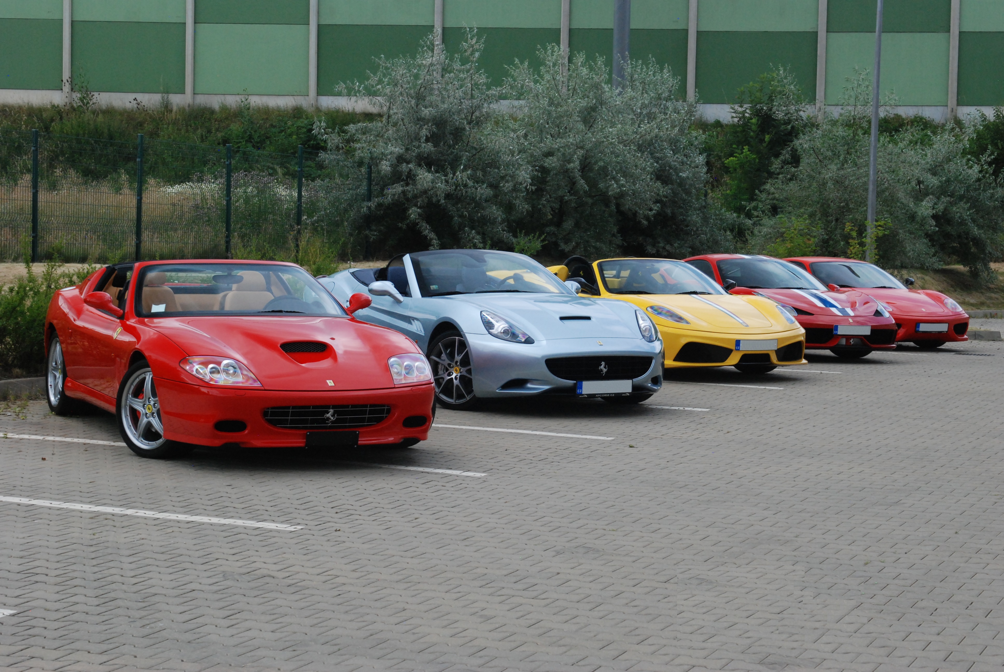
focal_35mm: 72
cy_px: 336
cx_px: 502
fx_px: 2010
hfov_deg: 28.0
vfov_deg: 19.0
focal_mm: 48
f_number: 9
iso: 800
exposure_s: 1/320
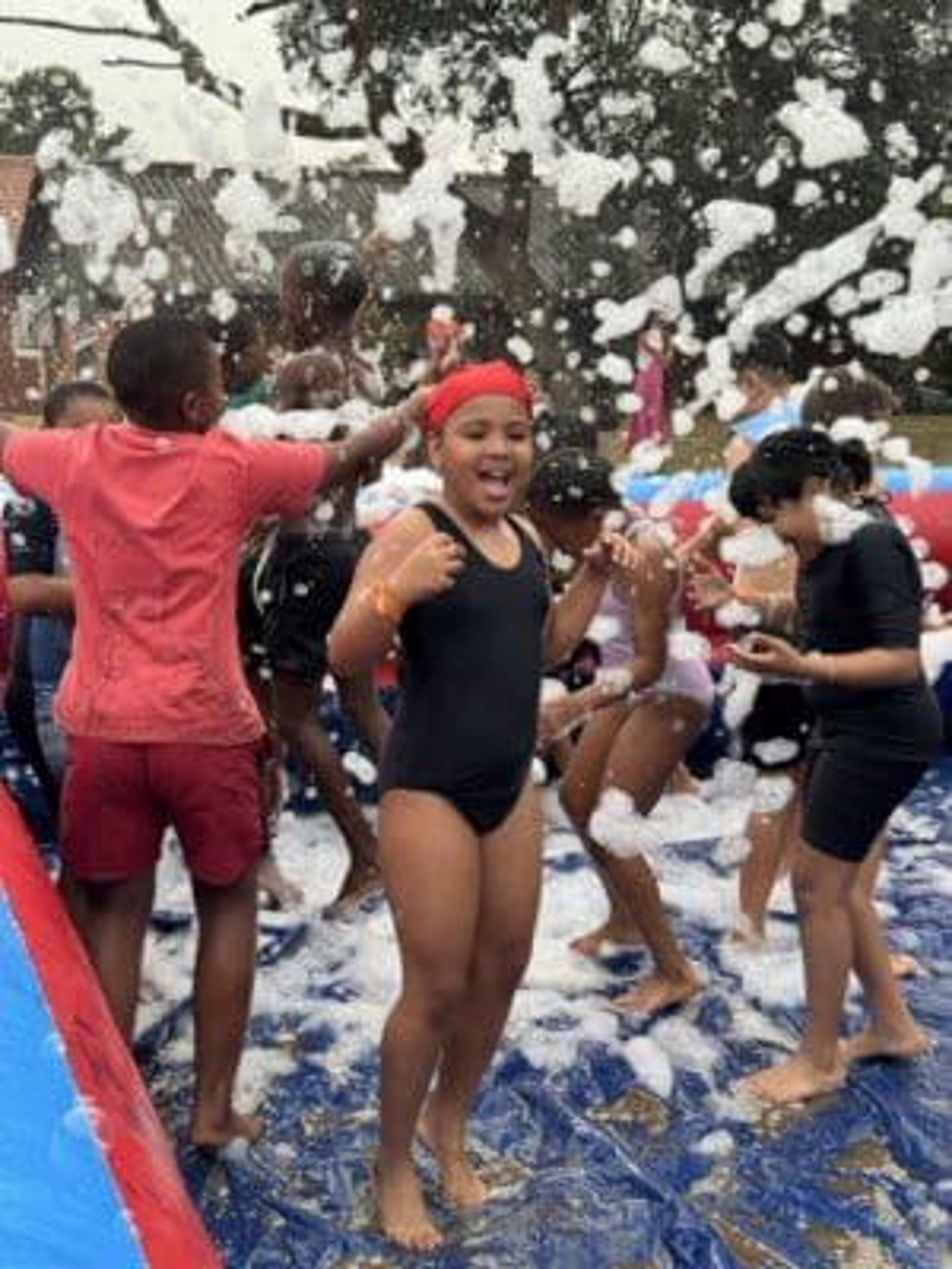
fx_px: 1760
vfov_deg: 39.7
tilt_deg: -9.6
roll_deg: +2.4
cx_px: 476
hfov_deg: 30.3
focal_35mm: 48
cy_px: 634
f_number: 1.78
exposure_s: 1/774
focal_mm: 6.76
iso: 64
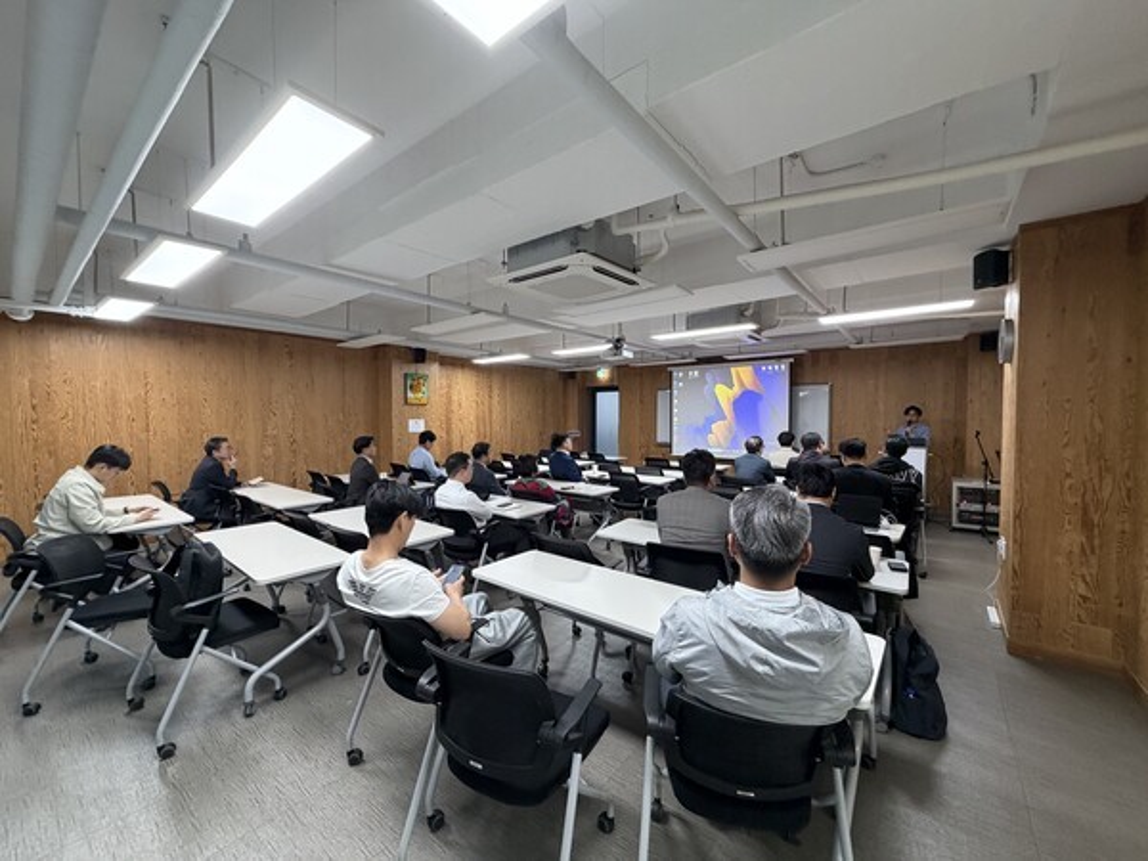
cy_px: 430
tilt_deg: -0.7
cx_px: 574
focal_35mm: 14
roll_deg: -0.6
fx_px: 464
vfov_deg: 85.7
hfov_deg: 102.1
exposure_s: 1/60
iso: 320
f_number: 2.2
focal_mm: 2.22
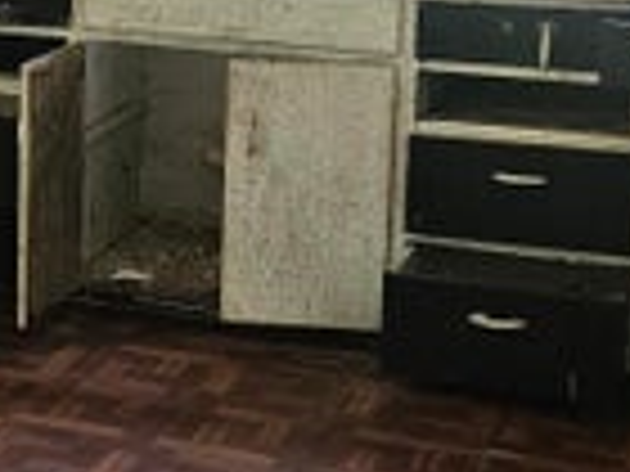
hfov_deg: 17.6
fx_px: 1911
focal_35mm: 105
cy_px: 58
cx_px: -166
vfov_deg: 14.0
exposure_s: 1/120
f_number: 1.8
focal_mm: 5.4
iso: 400
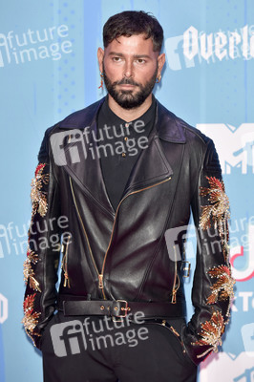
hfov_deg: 7.8
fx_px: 1855
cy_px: 191
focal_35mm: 175
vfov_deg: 11.8
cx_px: 127
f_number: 4.5
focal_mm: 175
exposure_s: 1/250
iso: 2000
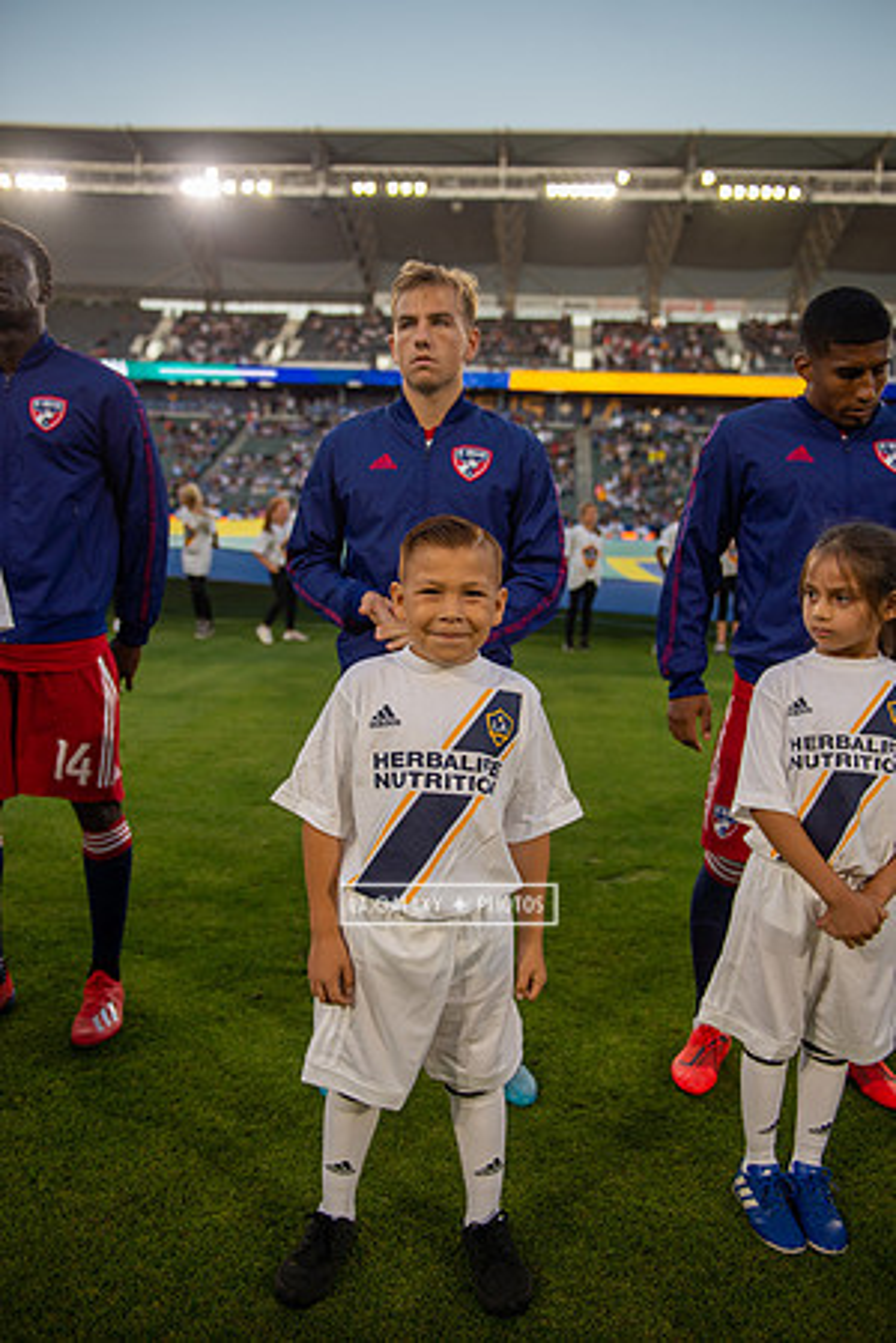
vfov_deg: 60.3
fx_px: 1157
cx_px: 448
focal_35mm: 31
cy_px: 672
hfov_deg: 42.3
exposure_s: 1/640
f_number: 2.8
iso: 450
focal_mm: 31
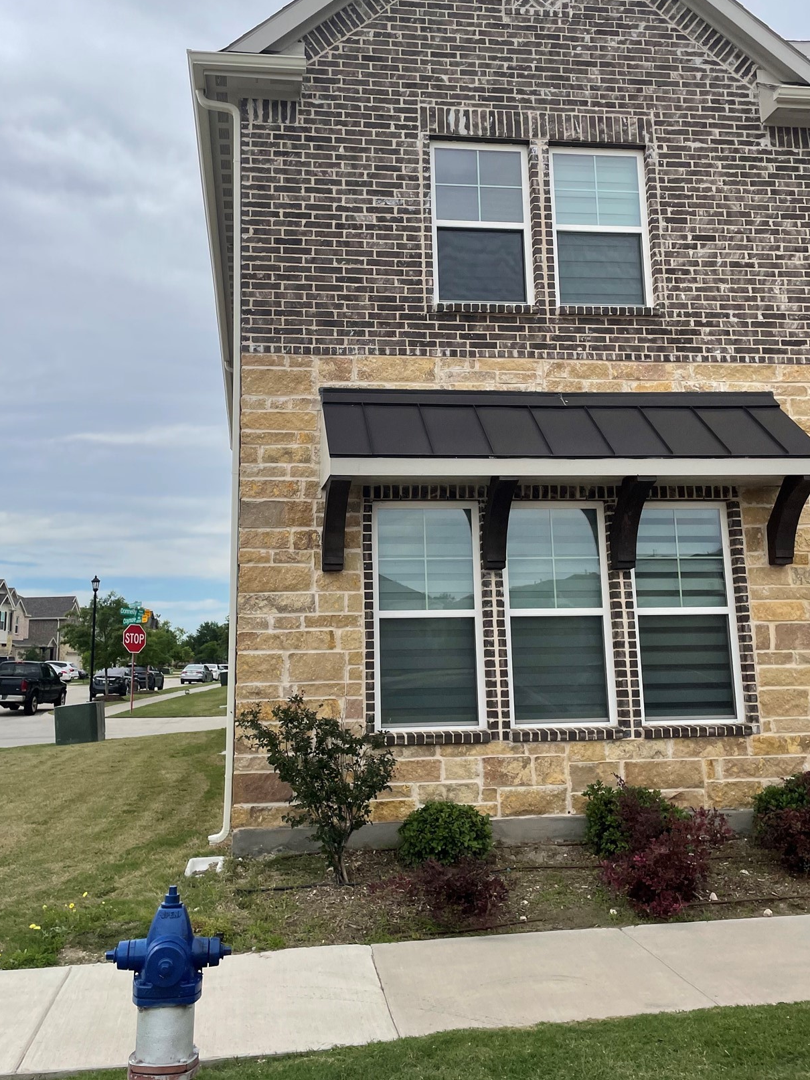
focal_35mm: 33
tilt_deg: +9.3
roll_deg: -2.1
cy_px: 462
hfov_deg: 42.9
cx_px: 382
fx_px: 1030
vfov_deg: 55.2
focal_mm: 4.2
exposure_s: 1/3610
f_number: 1.6
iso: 32
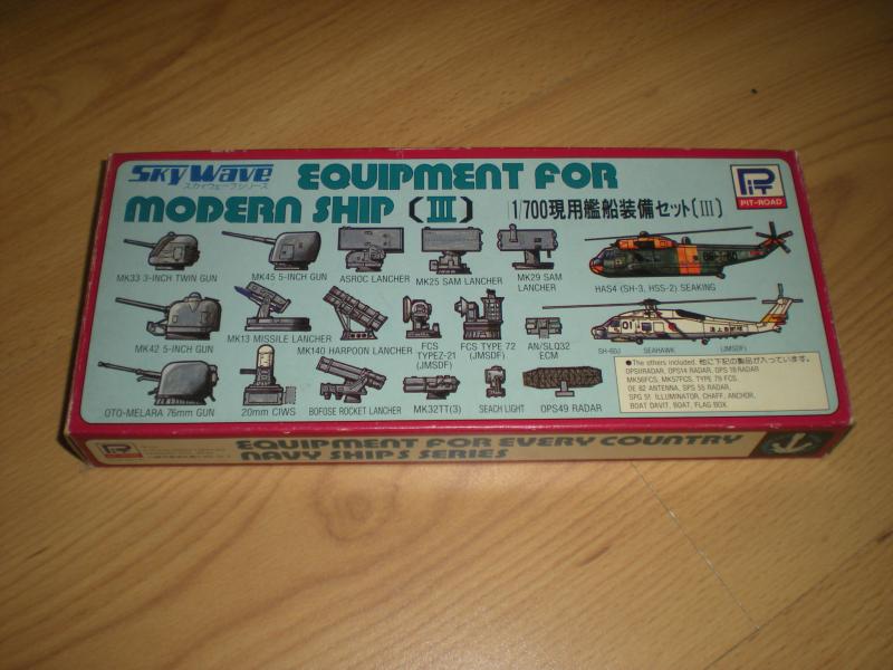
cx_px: 446
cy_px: 335
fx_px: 980
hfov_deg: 49.0
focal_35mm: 38
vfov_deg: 37.7
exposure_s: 1/60
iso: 64
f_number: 3.1
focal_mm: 6.3
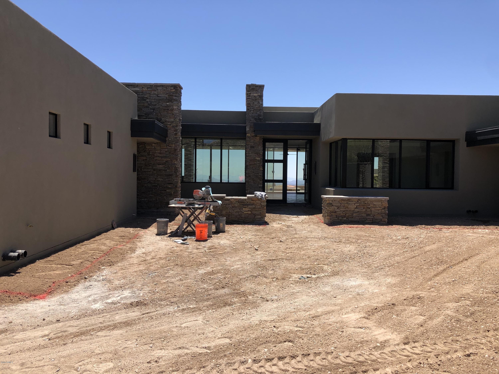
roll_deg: -2.2
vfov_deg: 49.7
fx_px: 404
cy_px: 187
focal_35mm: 28
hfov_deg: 63.4
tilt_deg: +0.1
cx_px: 250
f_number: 1.8
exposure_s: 1/1736
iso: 20
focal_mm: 4
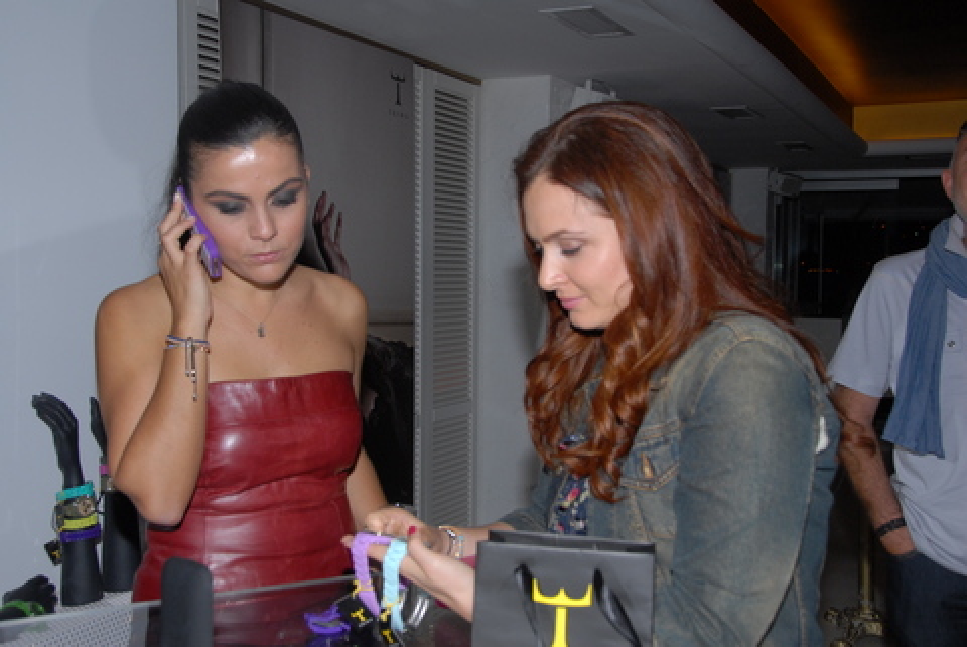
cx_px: 484
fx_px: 1089
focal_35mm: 40
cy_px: 324
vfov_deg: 33.1
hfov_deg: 47.9
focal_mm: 27
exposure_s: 1/60
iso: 400
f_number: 5.6
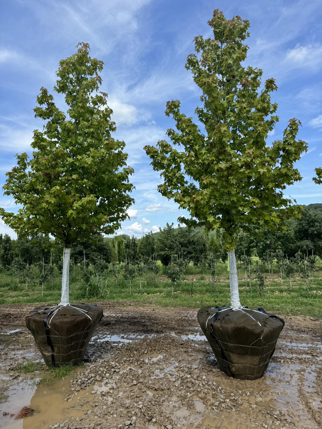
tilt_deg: +7.0
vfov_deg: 71.6
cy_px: 214
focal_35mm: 24
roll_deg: +1.0
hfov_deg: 56.8
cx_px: 161
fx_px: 298
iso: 80
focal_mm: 6.76
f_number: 1.78
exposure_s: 1/2710
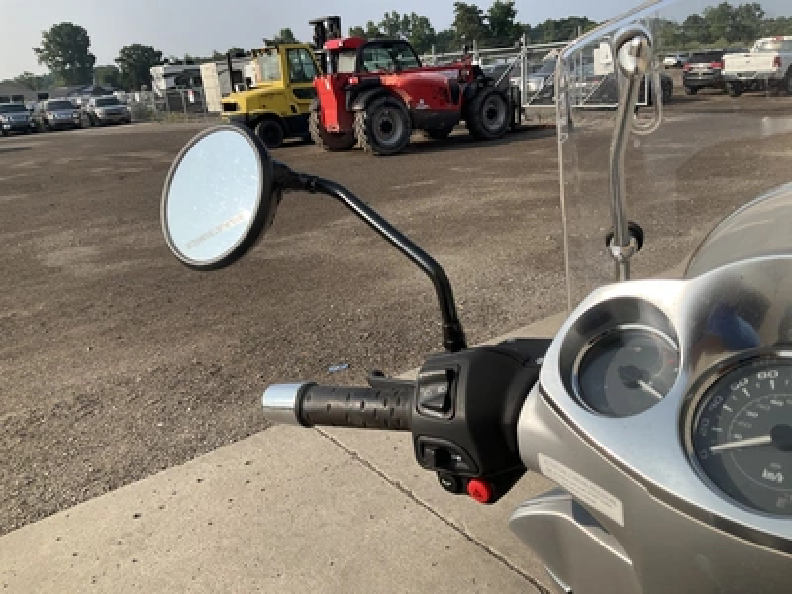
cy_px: 297
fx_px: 664
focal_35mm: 29
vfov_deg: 48.2
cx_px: 396
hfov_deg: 61.7
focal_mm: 3
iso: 25
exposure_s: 1/1534
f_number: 1.8
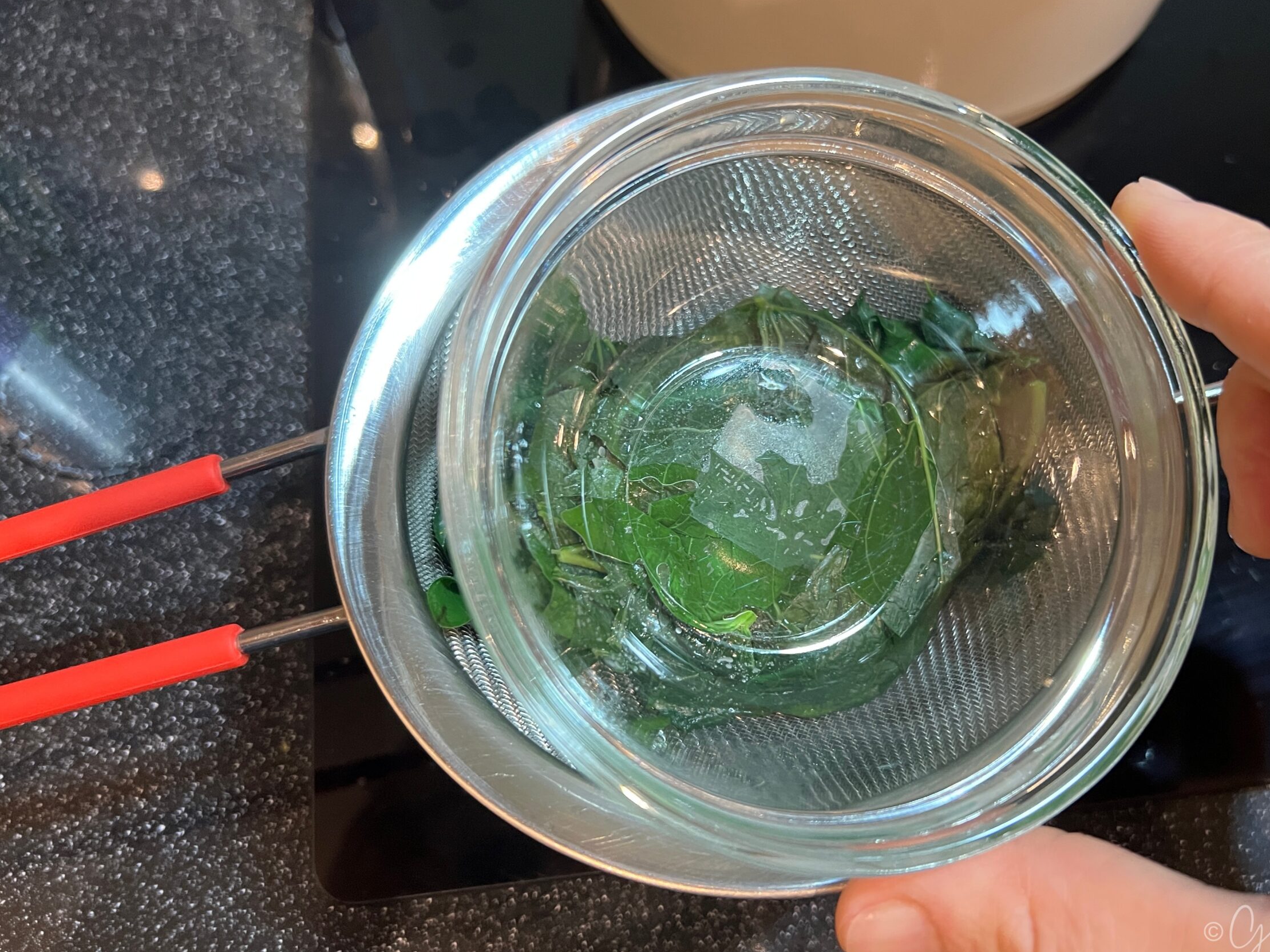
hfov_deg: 59.7
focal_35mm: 30
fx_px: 1101
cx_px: 723
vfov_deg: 46.8
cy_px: 446
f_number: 1.5
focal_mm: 5.7
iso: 400
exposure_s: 1/60
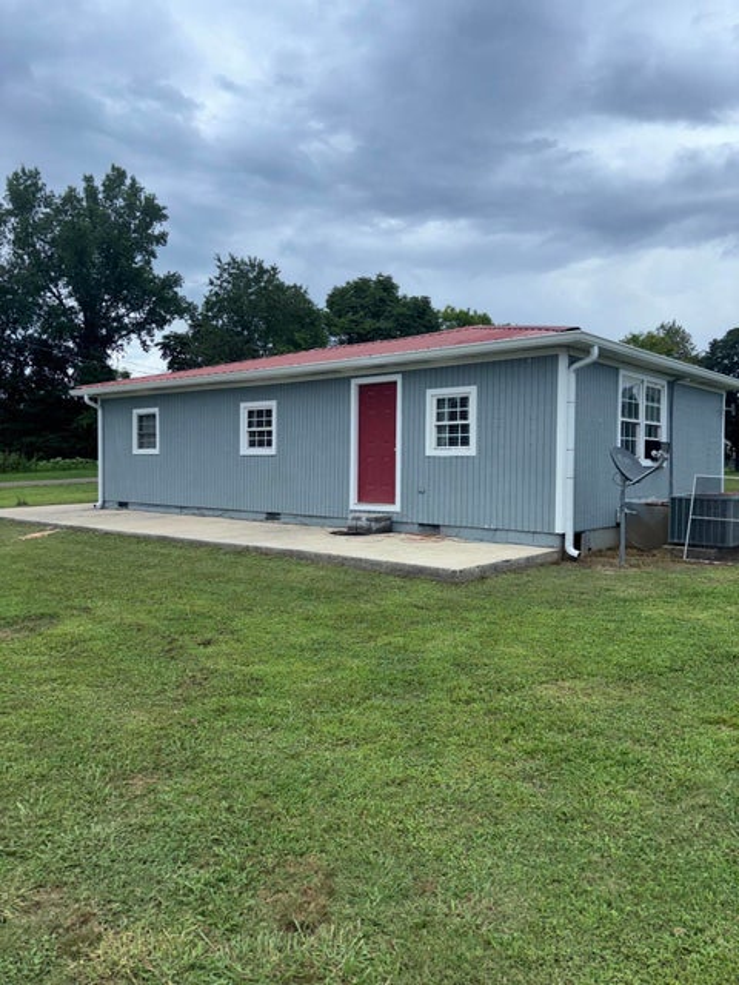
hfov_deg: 53.1
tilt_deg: -2.2
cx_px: 370
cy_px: 492
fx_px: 740
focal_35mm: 26
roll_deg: -1.4
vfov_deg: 67.3
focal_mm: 5.96
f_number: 1.6
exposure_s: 1/3650
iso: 32
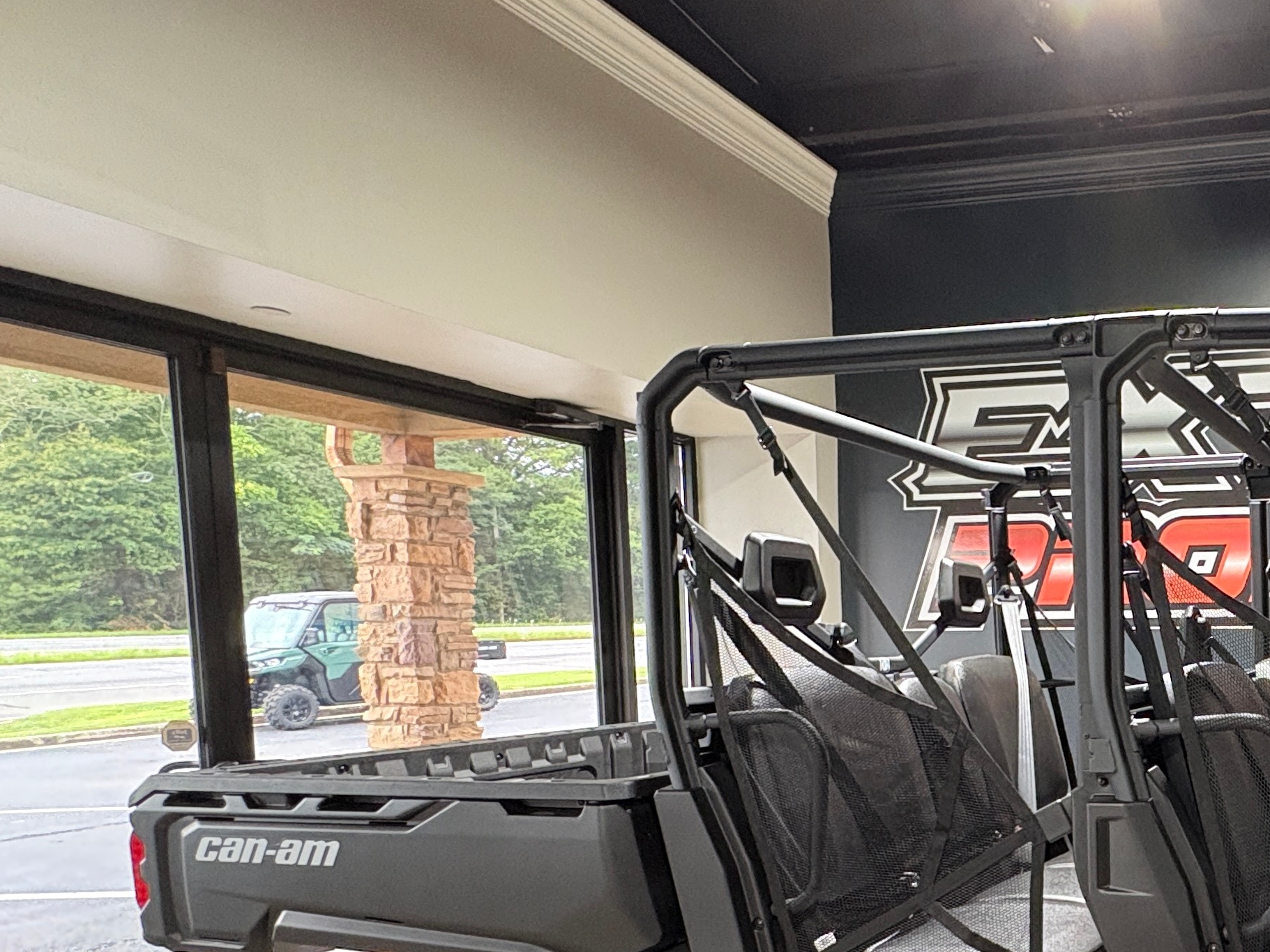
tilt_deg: -4.7
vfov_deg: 43.8
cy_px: 727
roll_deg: +0.6
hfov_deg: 48.9
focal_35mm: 31
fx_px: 1137
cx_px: 1242
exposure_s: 1/60
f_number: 2.2
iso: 400
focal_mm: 2.22
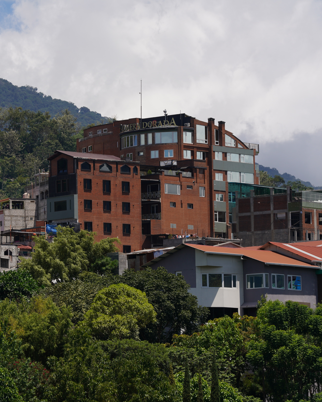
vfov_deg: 6.9
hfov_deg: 5.5
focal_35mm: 282
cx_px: 116
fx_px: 3360
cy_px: 201
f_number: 6.3
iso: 100
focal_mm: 200
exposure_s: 1/640
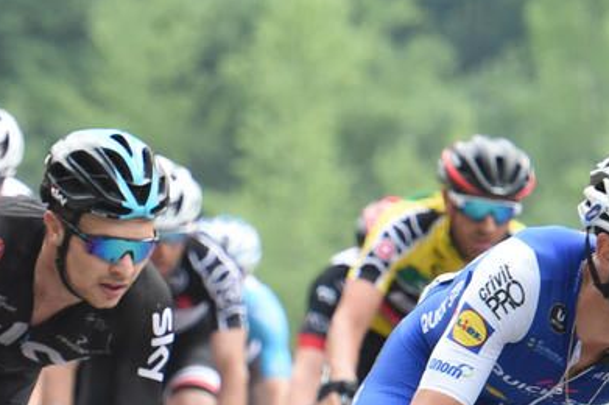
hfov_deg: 2.5
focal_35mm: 828
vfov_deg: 1.7
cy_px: 456
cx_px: -269
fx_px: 13995
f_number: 8
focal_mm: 270
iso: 4000
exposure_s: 1/1000
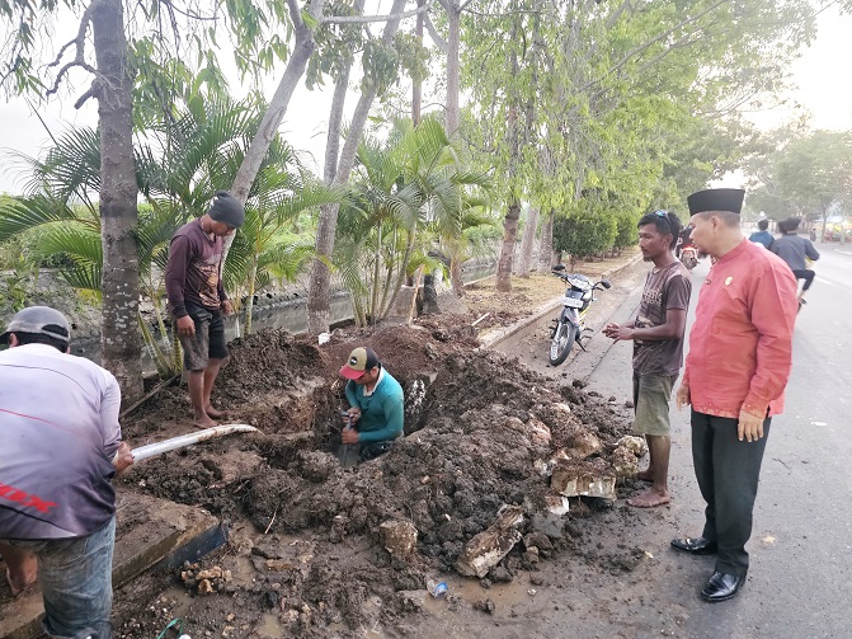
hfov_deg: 71.6
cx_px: 419
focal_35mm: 24
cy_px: 316
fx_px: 591
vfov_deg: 56.8
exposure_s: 1/33
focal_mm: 6.3
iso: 640
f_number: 1.7
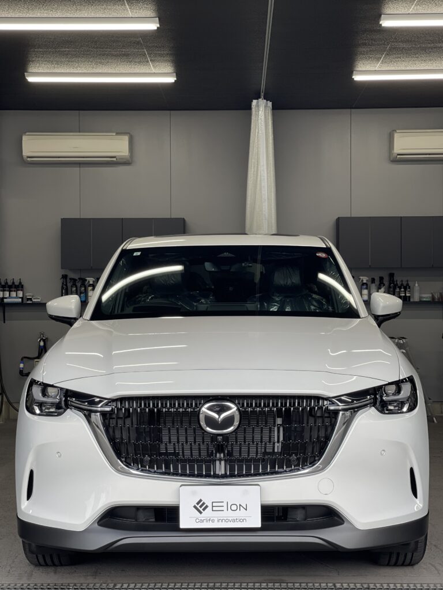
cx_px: 222
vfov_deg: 30.3
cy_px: 295
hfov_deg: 22.9
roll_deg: +0.6
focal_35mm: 64
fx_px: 1092
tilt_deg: +0.8
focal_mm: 7.5
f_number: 2.2
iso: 25
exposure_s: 1/121
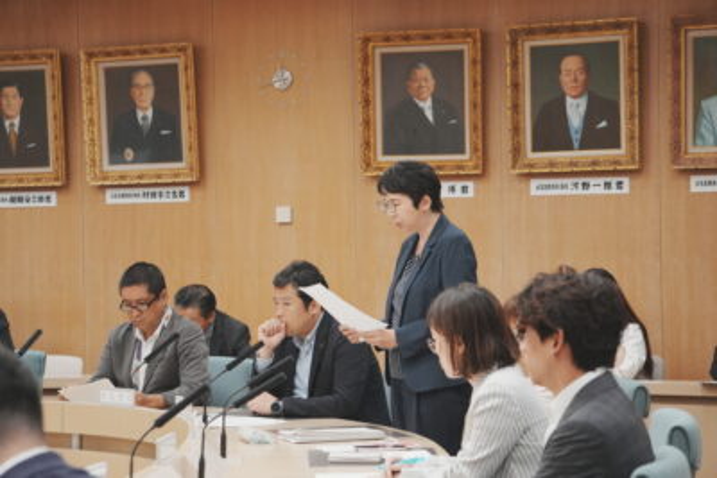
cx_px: 358
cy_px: 239
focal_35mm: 100
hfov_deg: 20.3
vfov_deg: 13.6
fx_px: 2002
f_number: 4.5
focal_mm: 67
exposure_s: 1/125
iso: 1600
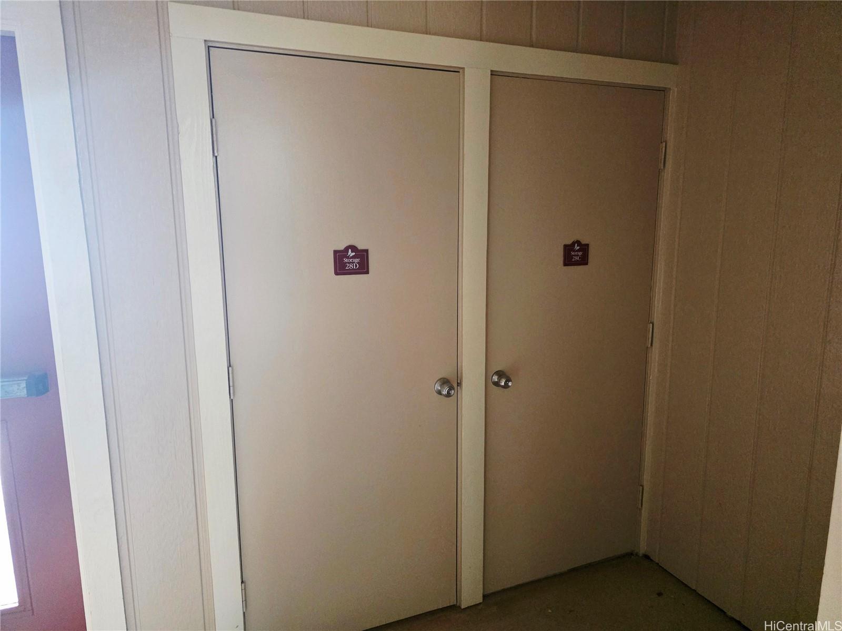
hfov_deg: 73.9
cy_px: 316
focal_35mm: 23
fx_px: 559
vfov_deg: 58.9
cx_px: 421
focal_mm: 6.3
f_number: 1.7
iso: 2000
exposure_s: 1/120
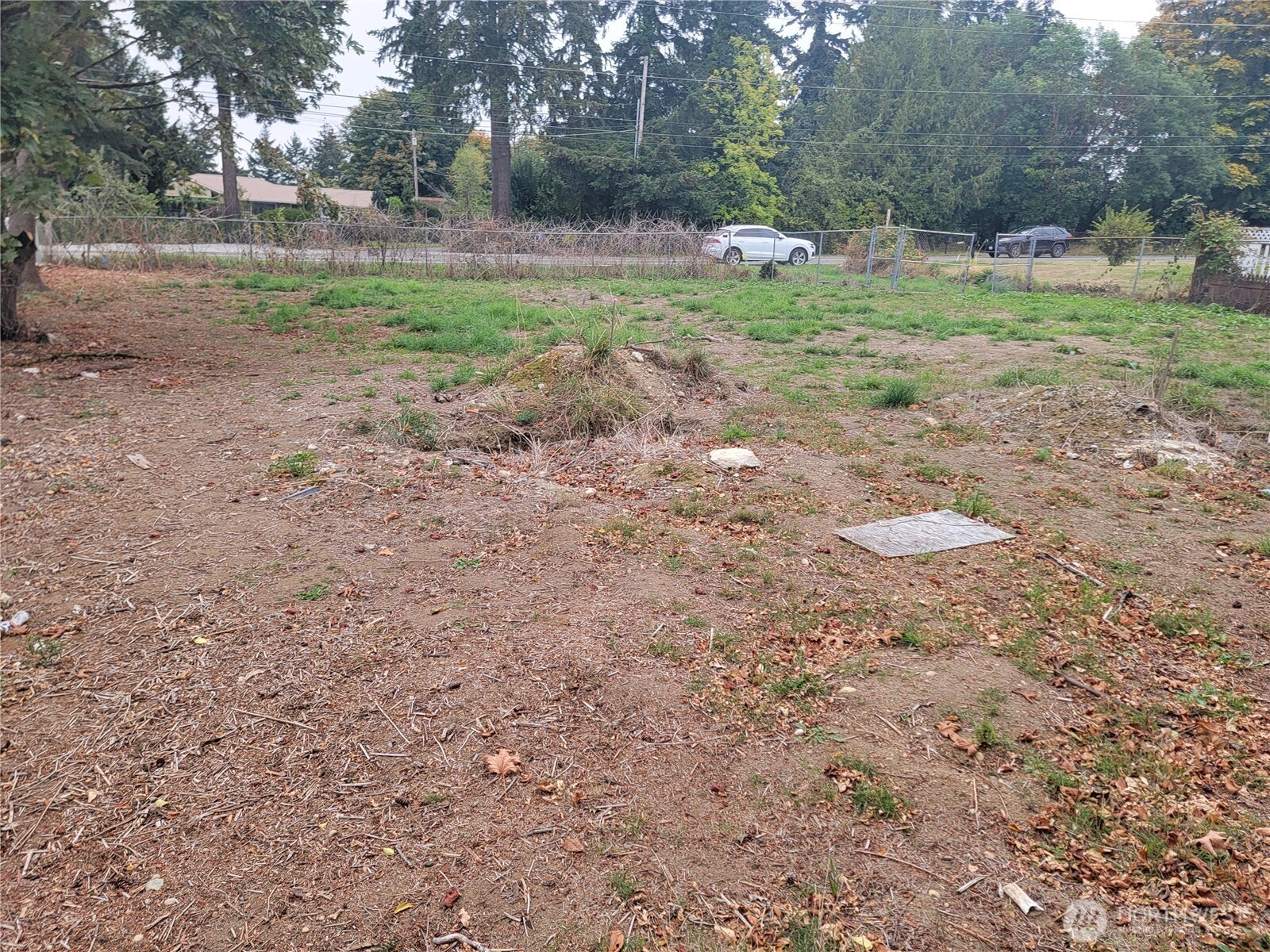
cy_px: 476
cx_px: 635
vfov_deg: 56.8
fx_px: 881
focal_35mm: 24
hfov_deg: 71.6
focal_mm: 6.7
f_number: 1.8
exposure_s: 1/158
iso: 16
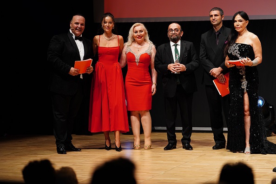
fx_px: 912
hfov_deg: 17.2
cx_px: 138
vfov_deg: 11.5
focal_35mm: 119
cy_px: 92
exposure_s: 1/200
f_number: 2.8
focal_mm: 119
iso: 1000
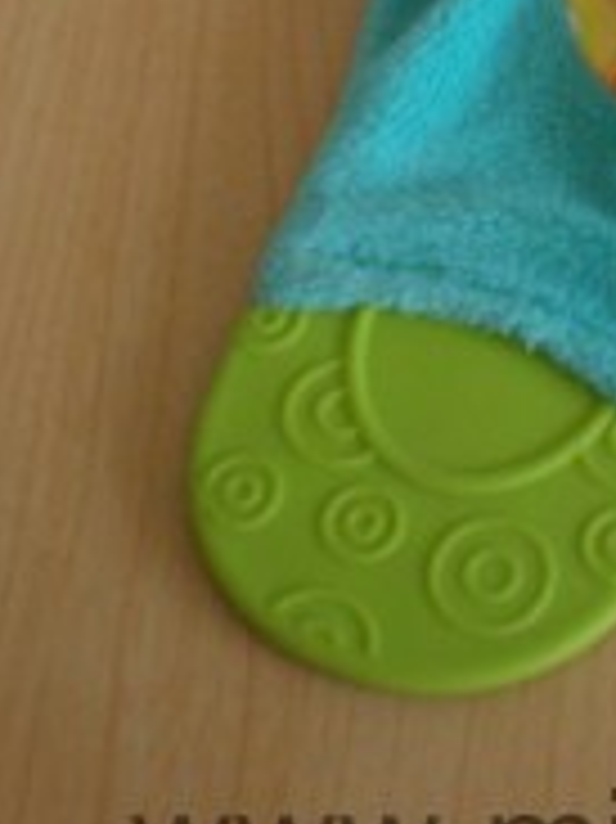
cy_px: -239
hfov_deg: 13.2
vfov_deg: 17.2
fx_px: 2566
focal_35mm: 108
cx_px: 800
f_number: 3.1
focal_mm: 6.3
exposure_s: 1/48
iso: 200
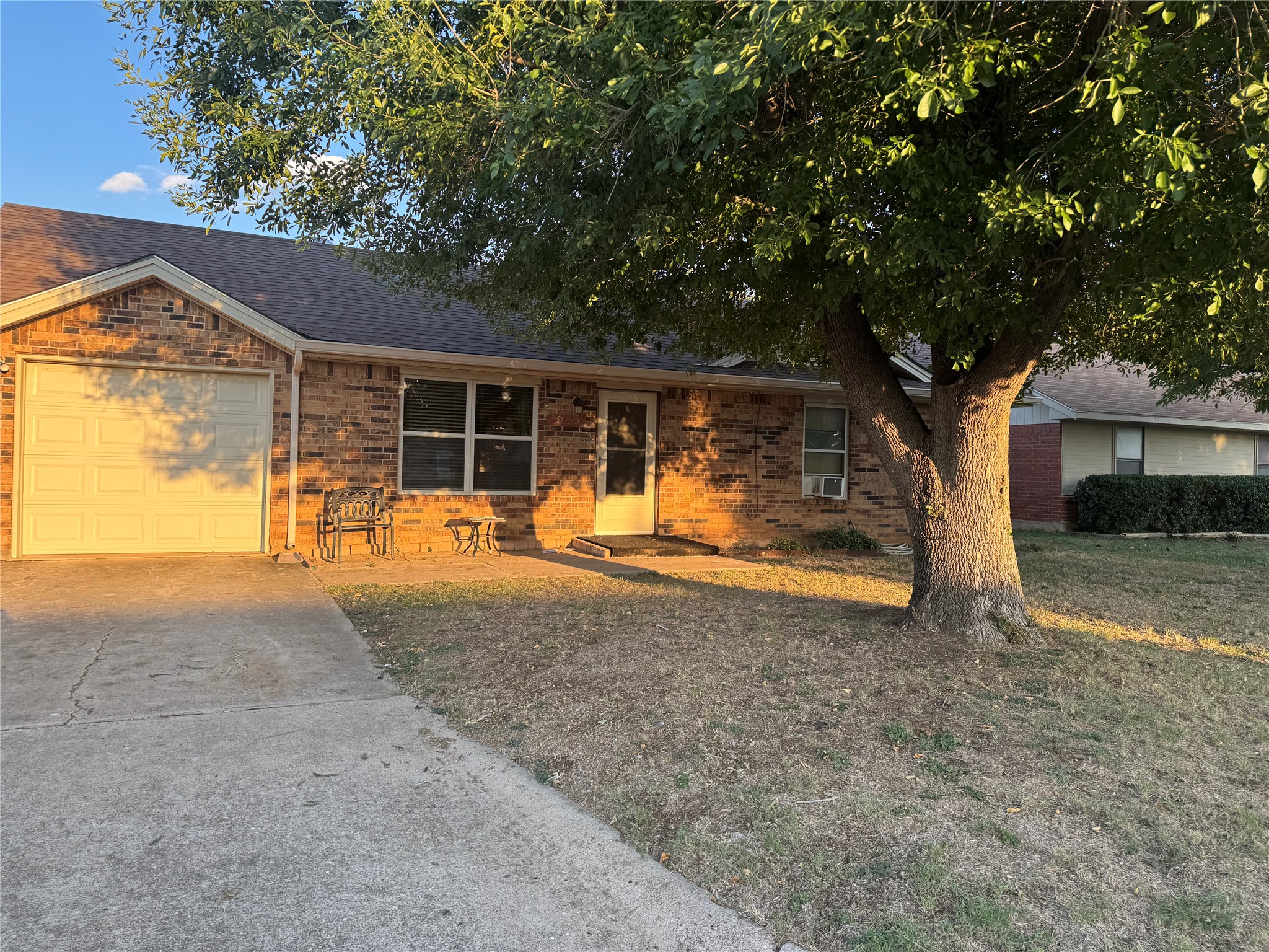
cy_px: 476
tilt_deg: +0.5
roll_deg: -1.9
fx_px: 880
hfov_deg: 71.6
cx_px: 634
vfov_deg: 56.8
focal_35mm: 24
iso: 80
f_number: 1.78
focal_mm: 6.76
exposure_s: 1/454
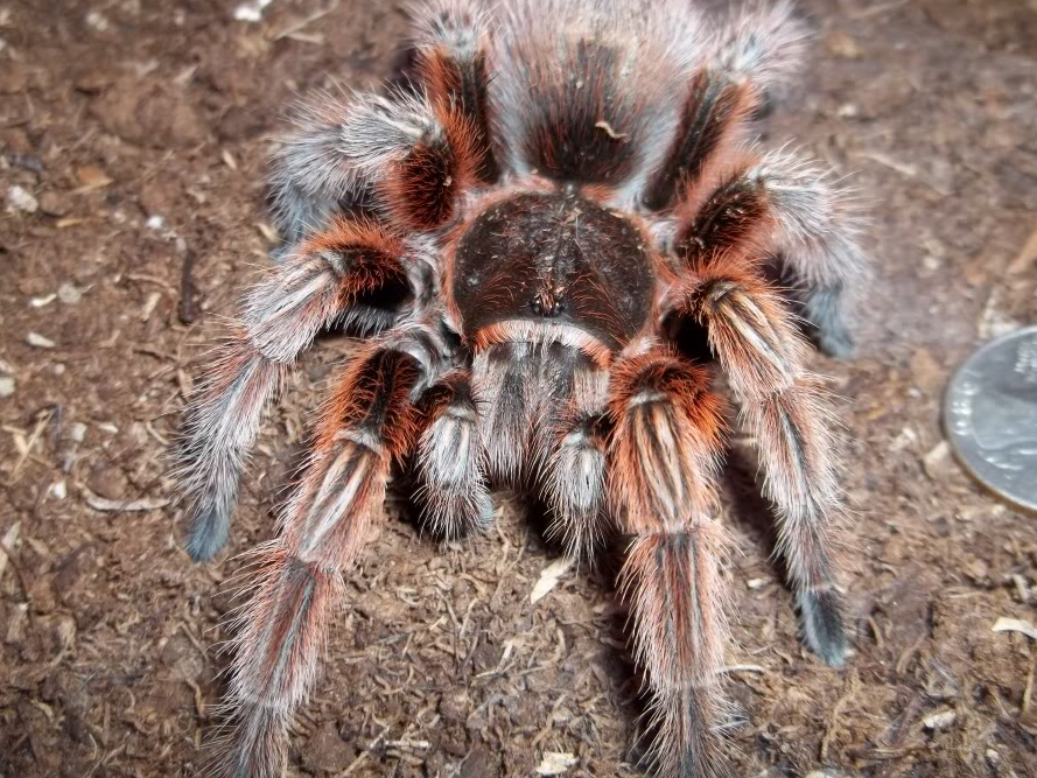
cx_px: 528
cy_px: 367
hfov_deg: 49.0
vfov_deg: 37.7
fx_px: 1139
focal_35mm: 38
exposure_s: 1/30
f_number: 3.3
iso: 64
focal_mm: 5.9
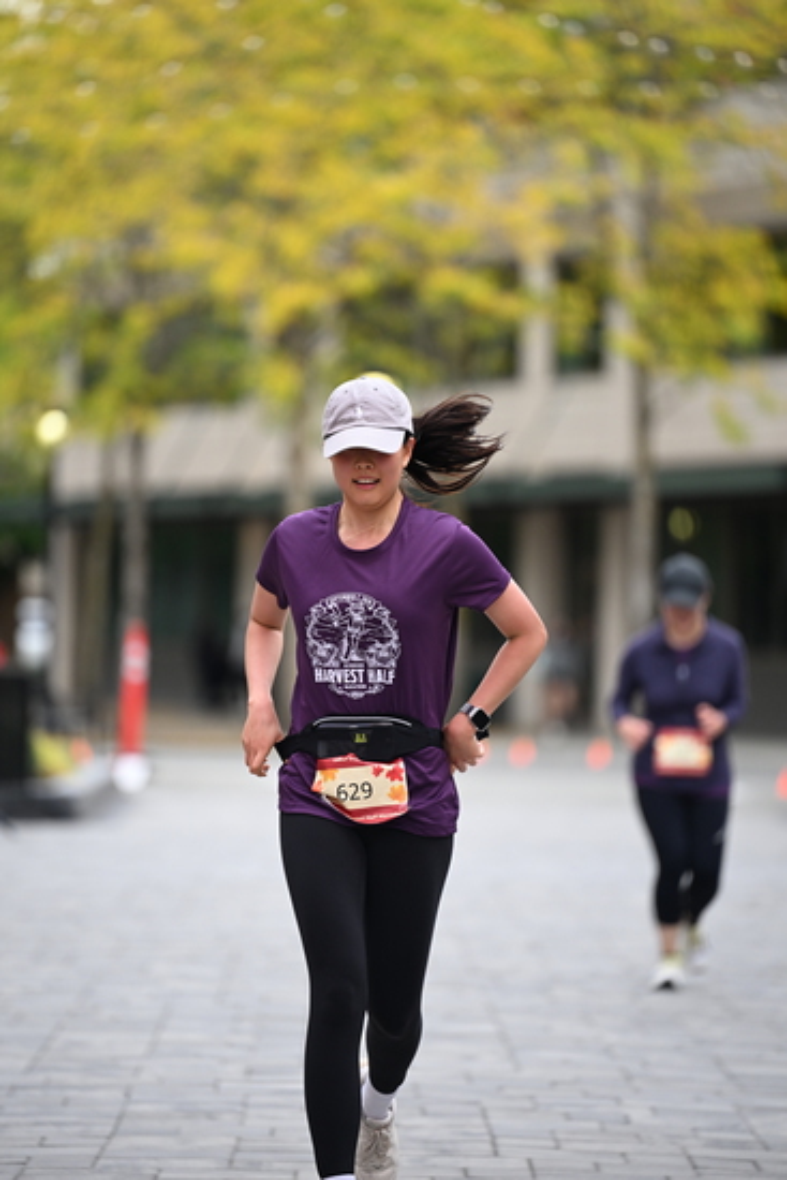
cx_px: 394
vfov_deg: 10.5
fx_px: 6390
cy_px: 590
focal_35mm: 195
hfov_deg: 7.0
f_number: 2.8
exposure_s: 1/1600
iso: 640
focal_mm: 195
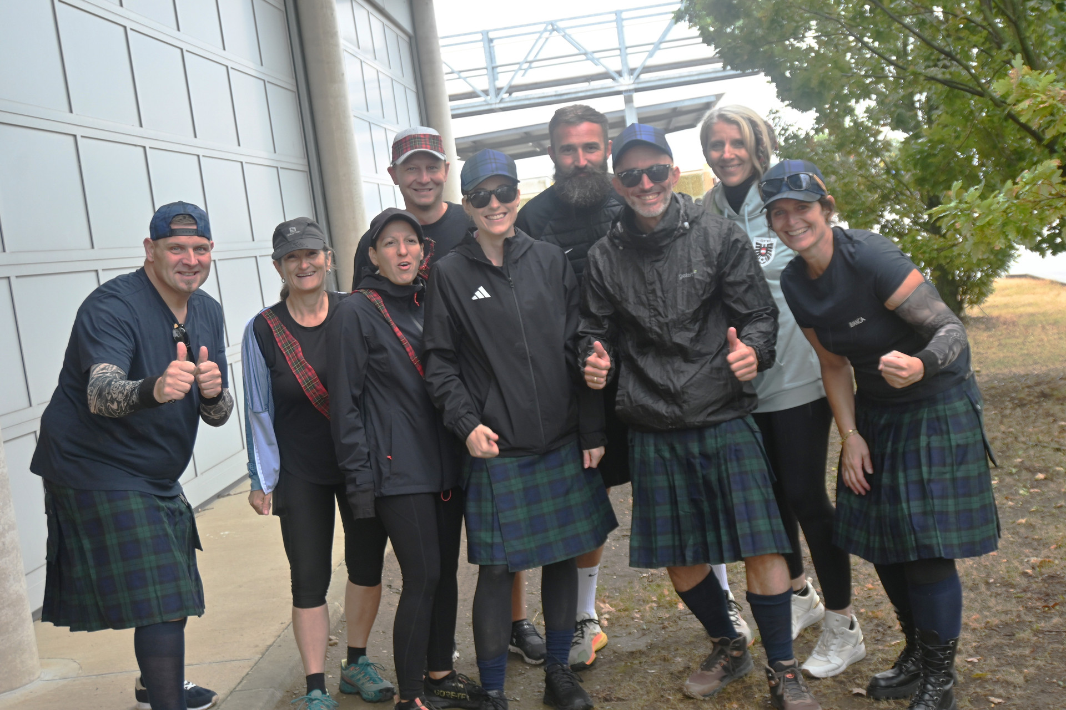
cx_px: 533
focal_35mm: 42
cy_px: 355
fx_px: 1244
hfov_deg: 46.4
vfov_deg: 31.9
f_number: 4.5
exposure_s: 1/125
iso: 400
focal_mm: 28
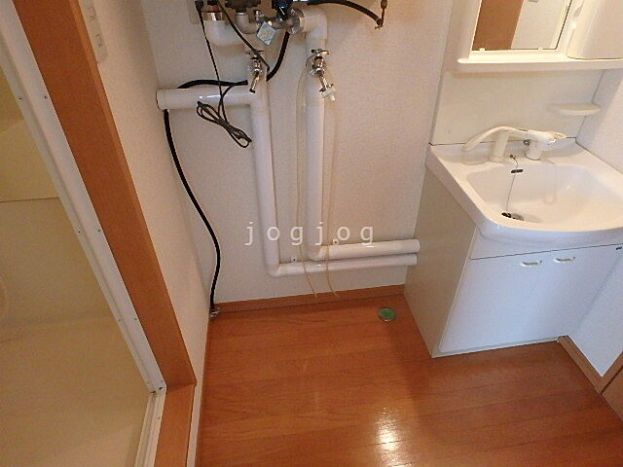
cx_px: 312
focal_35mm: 21
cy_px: 234
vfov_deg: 63.4
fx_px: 378
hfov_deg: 79.0
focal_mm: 3.7
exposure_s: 1/125
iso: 800
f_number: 3.5
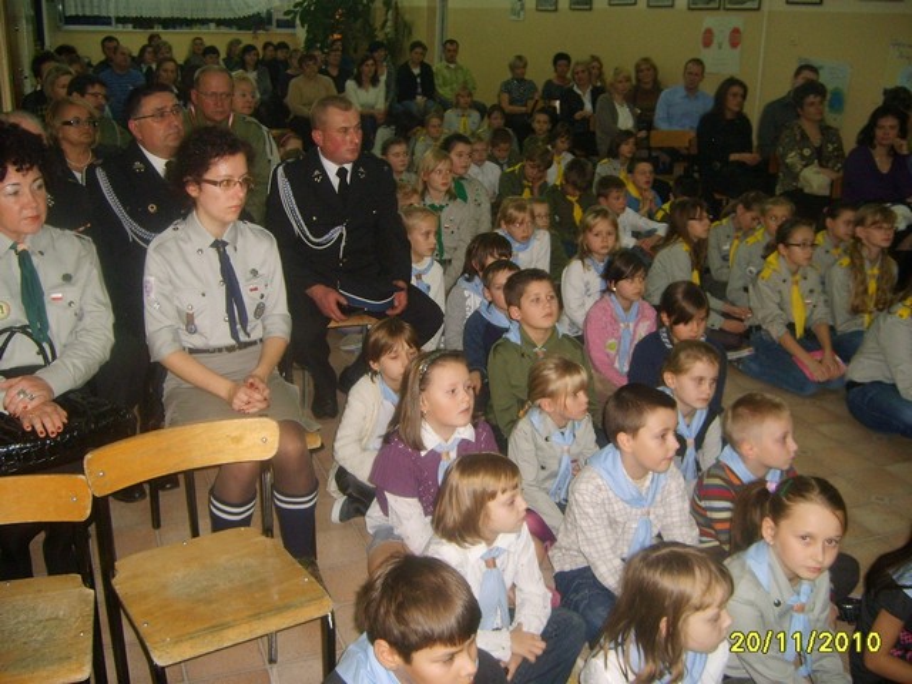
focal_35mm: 35
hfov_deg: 52.6
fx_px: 922
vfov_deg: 40.7
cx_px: 456
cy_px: 342
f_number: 2.8
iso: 177
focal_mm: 5.8
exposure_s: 1/45
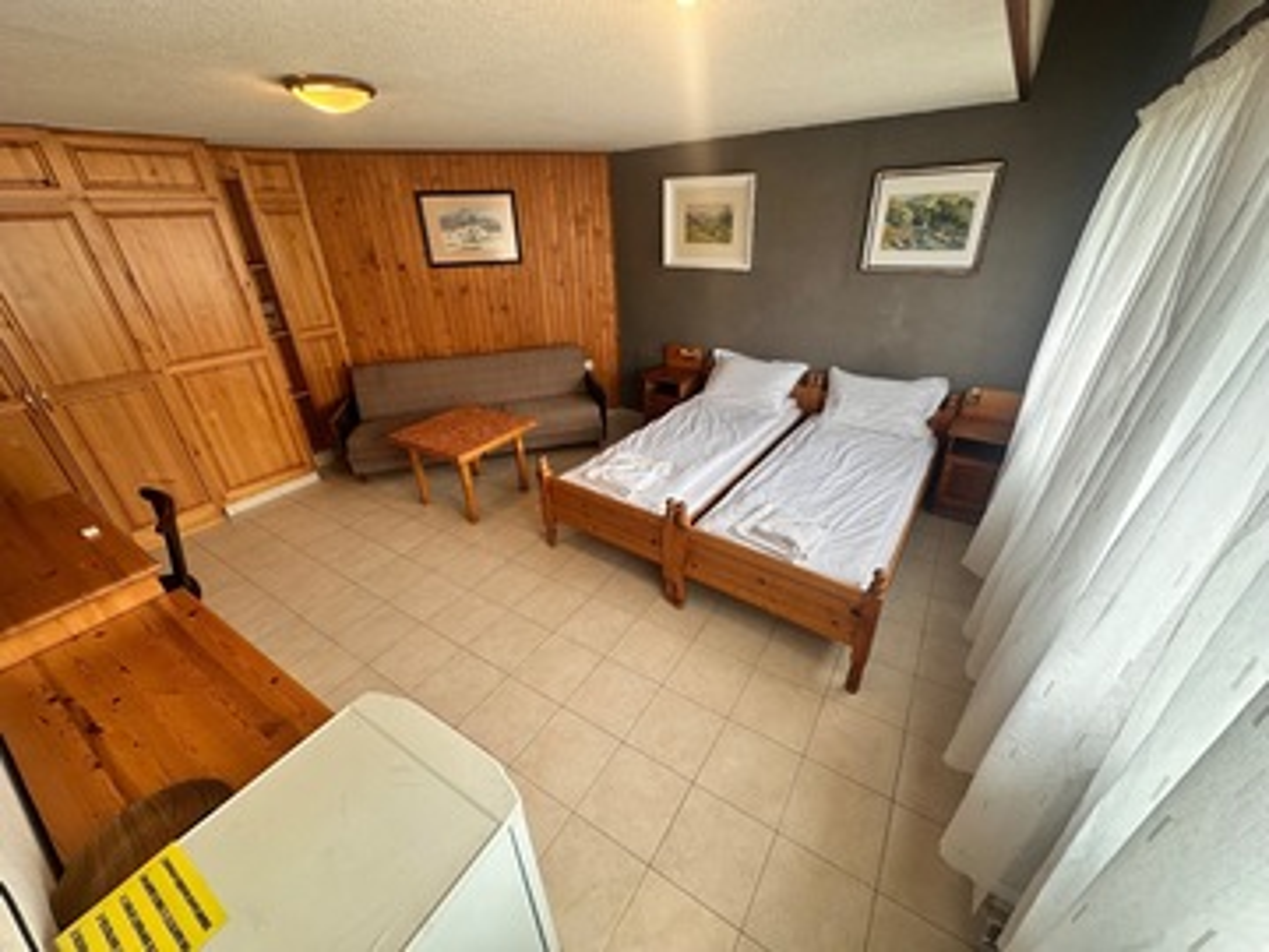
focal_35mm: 14
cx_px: 634
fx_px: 513
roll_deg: +2.1
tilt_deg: -27.5
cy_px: 476
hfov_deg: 102.1
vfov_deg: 85.7
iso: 125
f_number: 2.2
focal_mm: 2.22
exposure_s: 1/100
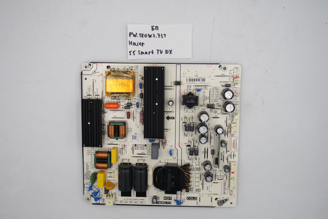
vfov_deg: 31.2
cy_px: 110
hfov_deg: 45.4
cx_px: 164
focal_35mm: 43
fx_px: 392
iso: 160
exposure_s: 1/100
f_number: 5.6
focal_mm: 16
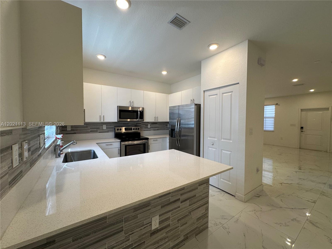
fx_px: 134
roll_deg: -0.2
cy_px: 124
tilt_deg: -1.6
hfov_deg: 102.1
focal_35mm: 14
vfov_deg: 85.7
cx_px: 166
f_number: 2.2
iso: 125
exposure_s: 1/120
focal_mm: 2.22
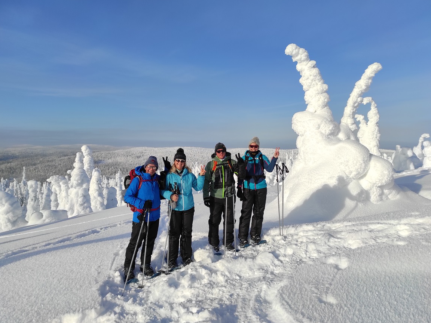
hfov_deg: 67.3
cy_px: 162
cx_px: 216
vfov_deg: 53.1
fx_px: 324
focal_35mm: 26
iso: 100
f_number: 1.89
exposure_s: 1/3365
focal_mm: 5.43
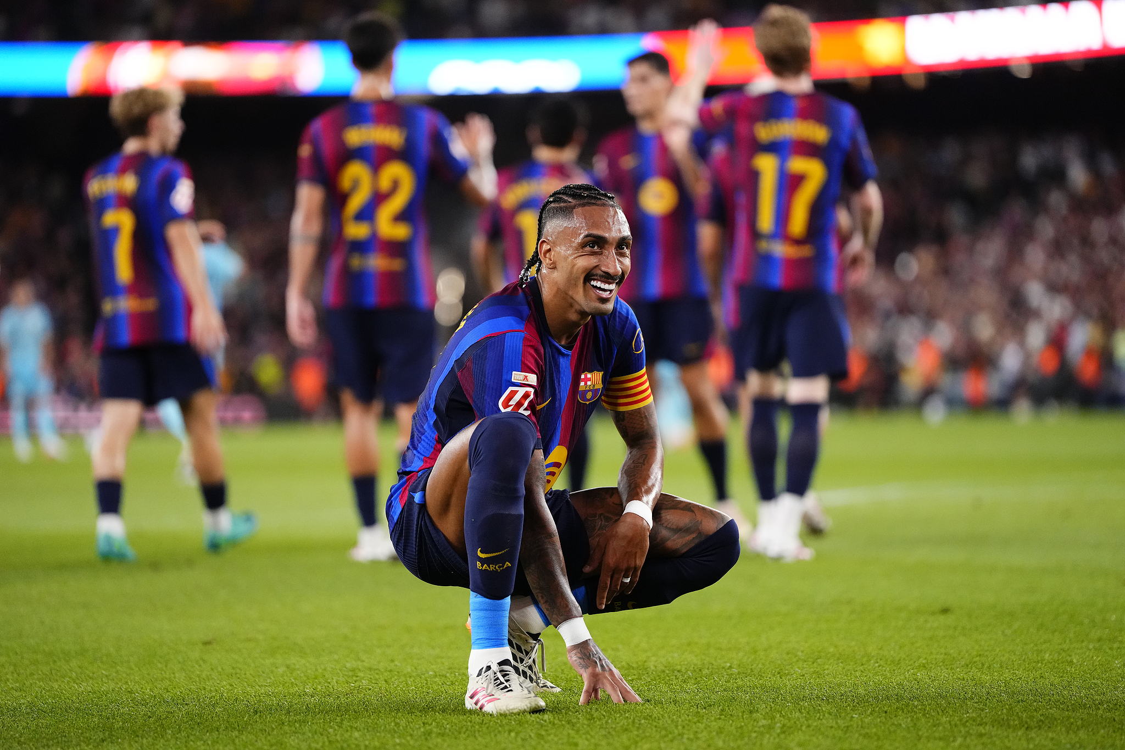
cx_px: 562
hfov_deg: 11.3
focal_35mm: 182
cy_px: 375
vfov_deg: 7.5
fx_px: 5687
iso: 3200
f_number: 2.8
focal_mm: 182
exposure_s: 1/2500
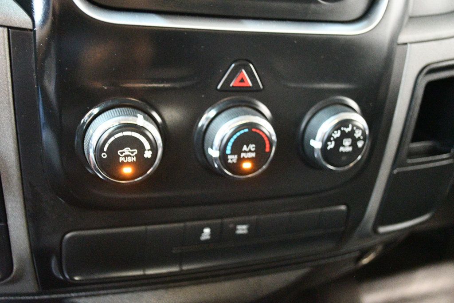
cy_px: 152
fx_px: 492
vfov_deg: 34.2
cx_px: 227
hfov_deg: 49.6
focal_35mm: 39
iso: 12800
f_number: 4.2
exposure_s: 1/15
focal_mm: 26
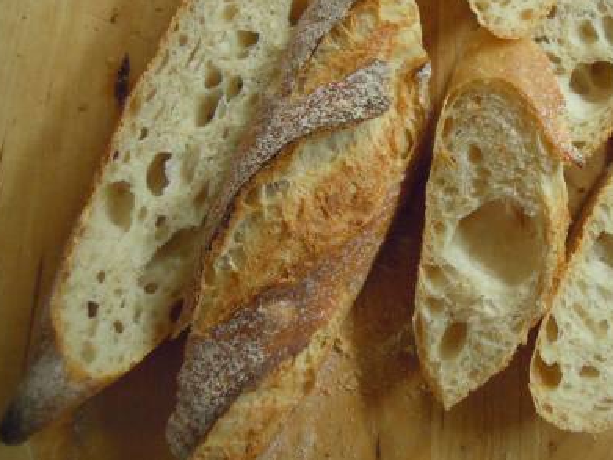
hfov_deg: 43.0
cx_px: 425
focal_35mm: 43
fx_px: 761
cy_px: 121
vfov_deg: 33.0
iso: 500
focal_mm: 5
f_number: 2.7
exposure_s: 1/60
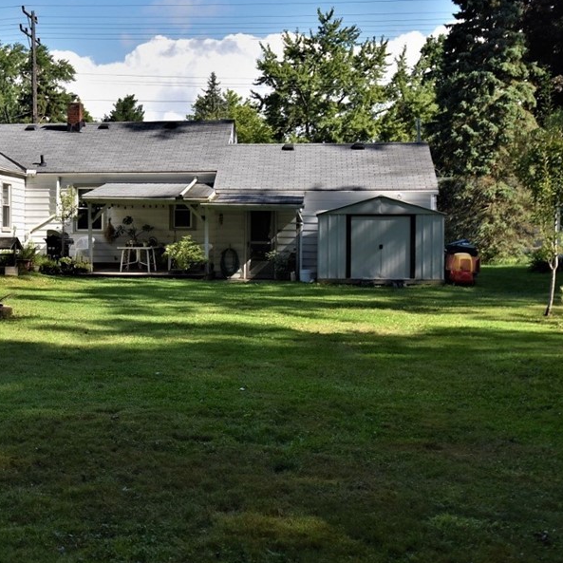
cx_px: 131
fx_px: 1030
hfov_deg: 30.0
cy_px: 232
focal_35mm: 56
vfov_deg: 30.5
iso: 200
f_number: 8
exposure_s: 1/400
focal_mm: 24
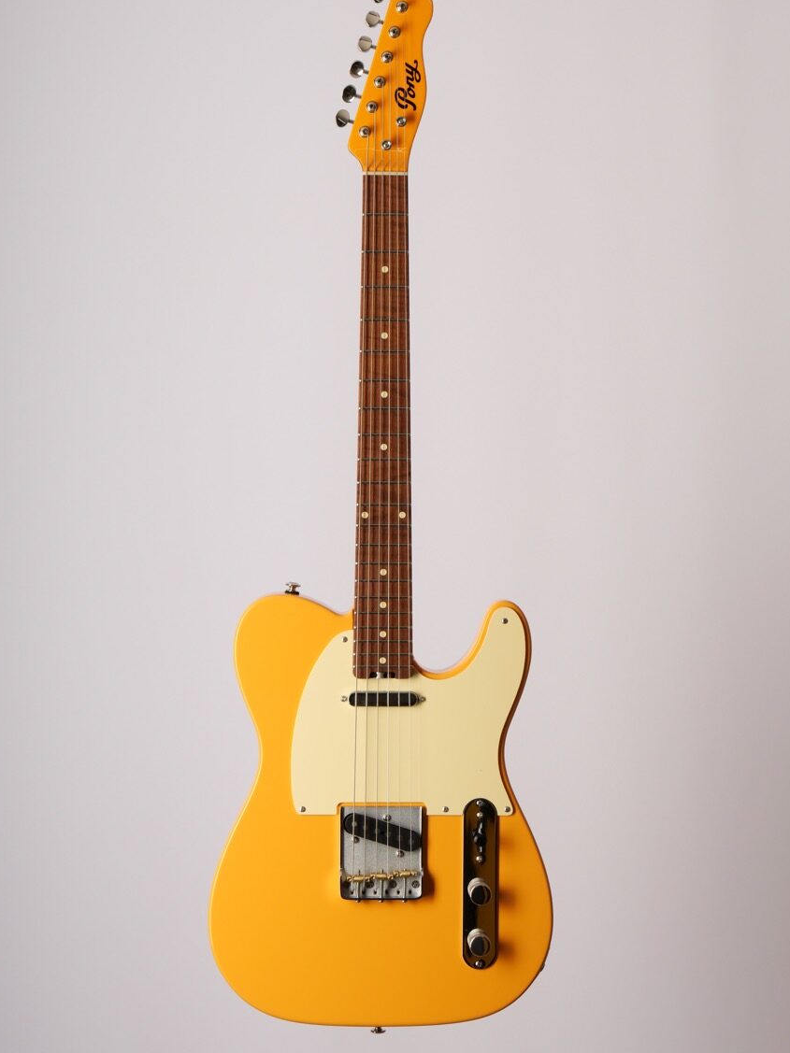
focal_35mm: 98
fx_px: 2983
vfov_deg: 20.0
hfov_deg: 15.1
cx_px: 395
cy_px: 500
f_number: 7.1
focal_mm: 46
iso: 200
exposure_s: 1/200
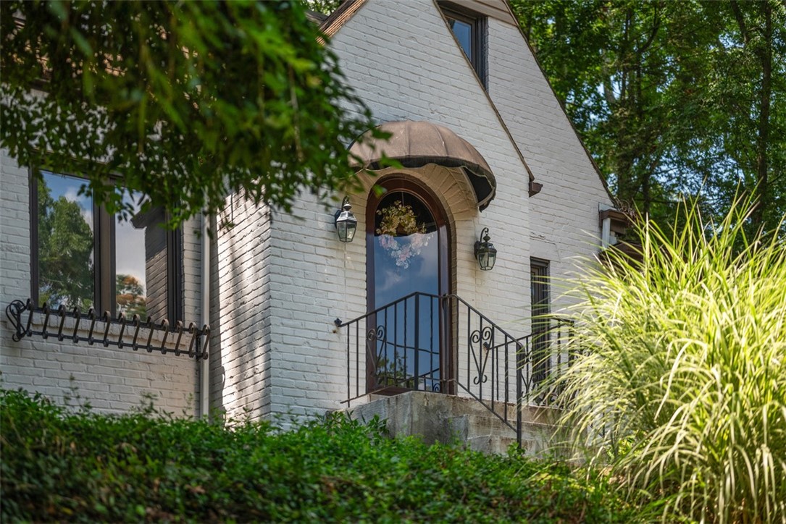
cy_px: 262
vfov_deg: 27.0
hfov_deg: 39.6
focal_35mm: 50
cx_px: 393
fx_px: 1092
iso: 400
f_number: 1.8
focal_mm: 50
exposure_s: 1/8000
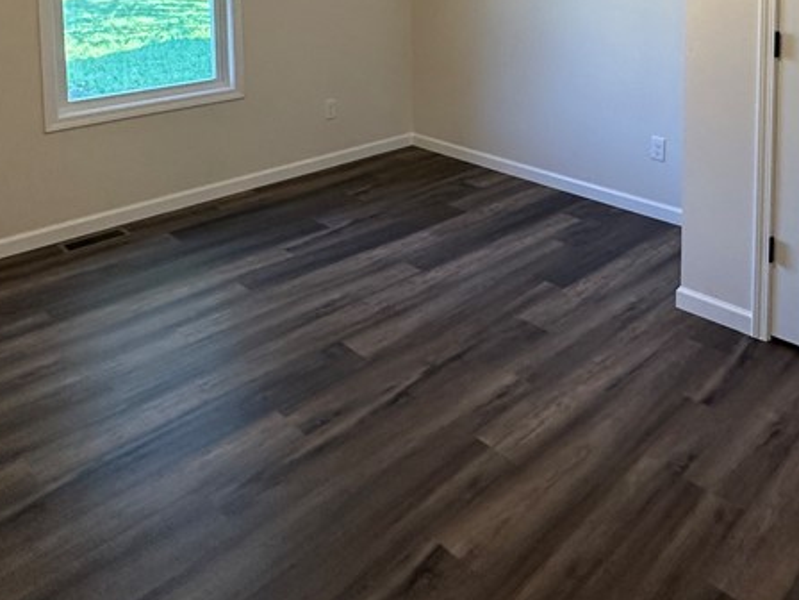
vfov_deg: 38.7
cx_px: 515
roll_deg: +0.0
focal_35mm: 32
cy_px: -11
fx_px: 739
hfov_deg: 55.9
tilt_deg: -3.7
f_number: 2.2
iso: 250
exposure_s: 1/120
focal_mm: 2.22
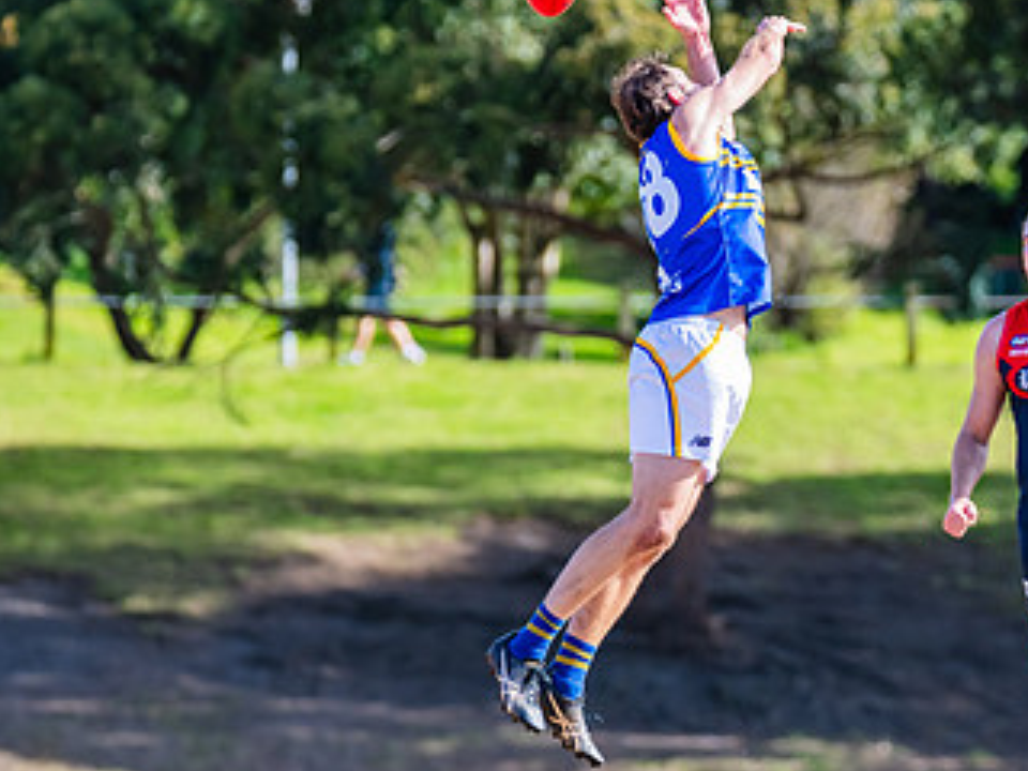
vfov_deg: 3.2
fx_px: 13780
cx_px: 737
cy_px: 344
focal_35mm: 464
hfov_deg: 4.3
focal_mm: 250
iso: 640
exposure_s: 1/1600
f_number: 5
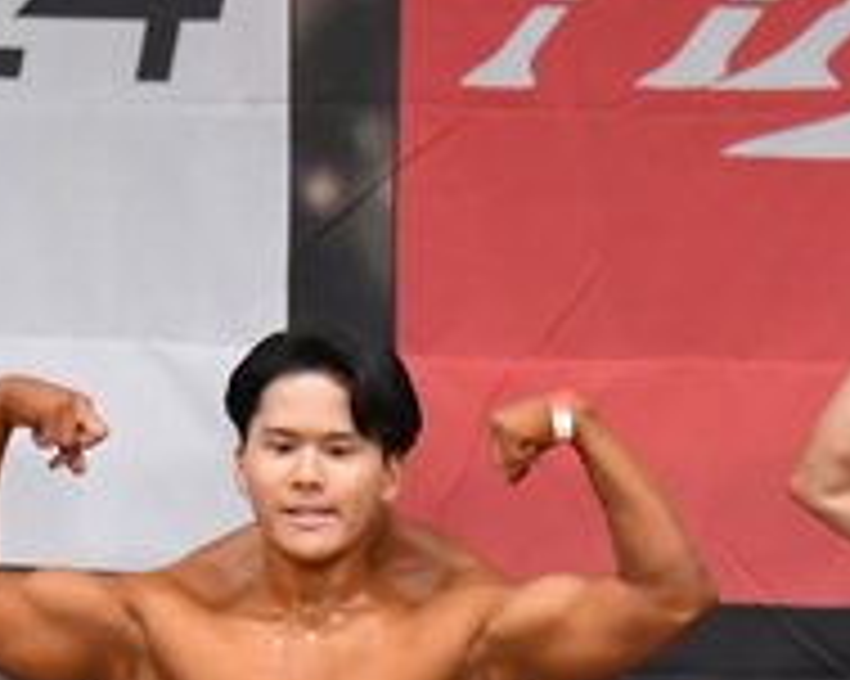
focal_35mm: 671
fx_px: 16871
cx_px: 304
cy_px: 1013
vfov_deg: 2.3
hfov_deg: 2.9
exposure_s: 1/400
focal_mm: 116
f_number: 5.6
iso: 5000
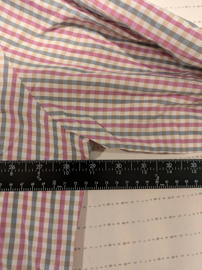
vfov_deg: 69.4
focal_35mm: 25
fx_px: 194
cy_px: 135
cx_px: 101
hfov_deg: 54.9
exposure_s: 1/60
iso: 368
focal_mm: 5.43
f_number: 1.89
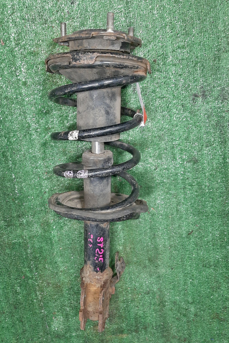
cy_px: 175
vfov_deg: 65.5
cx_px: 97
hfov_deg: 46.3
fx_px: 267
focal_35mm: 28
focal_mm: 3.93
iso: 211
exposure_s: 1/33
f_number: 1.7
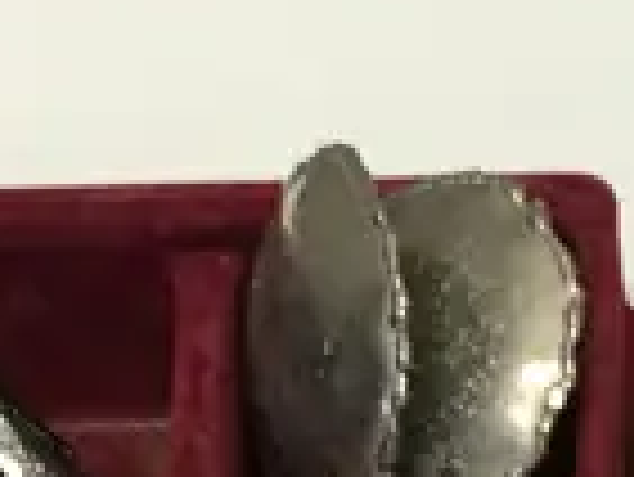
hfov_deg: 9.3
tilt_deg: -55.1
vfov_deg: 6.8
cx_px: 647
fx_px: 3849
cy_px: 1066
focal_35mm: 210
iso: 32
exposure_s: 1/17
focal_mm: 4.15
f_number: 2.2
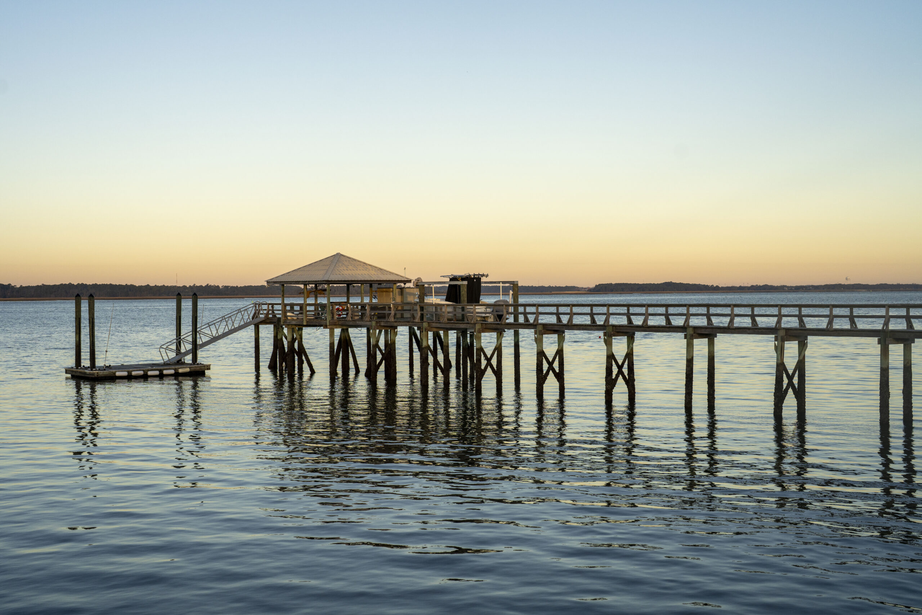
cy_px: 308
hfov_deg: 39.6
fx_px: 1281
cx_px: 461
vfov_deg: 27.0
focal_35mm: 50
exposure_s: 1/800
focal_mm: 50
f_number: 5.6
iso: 500
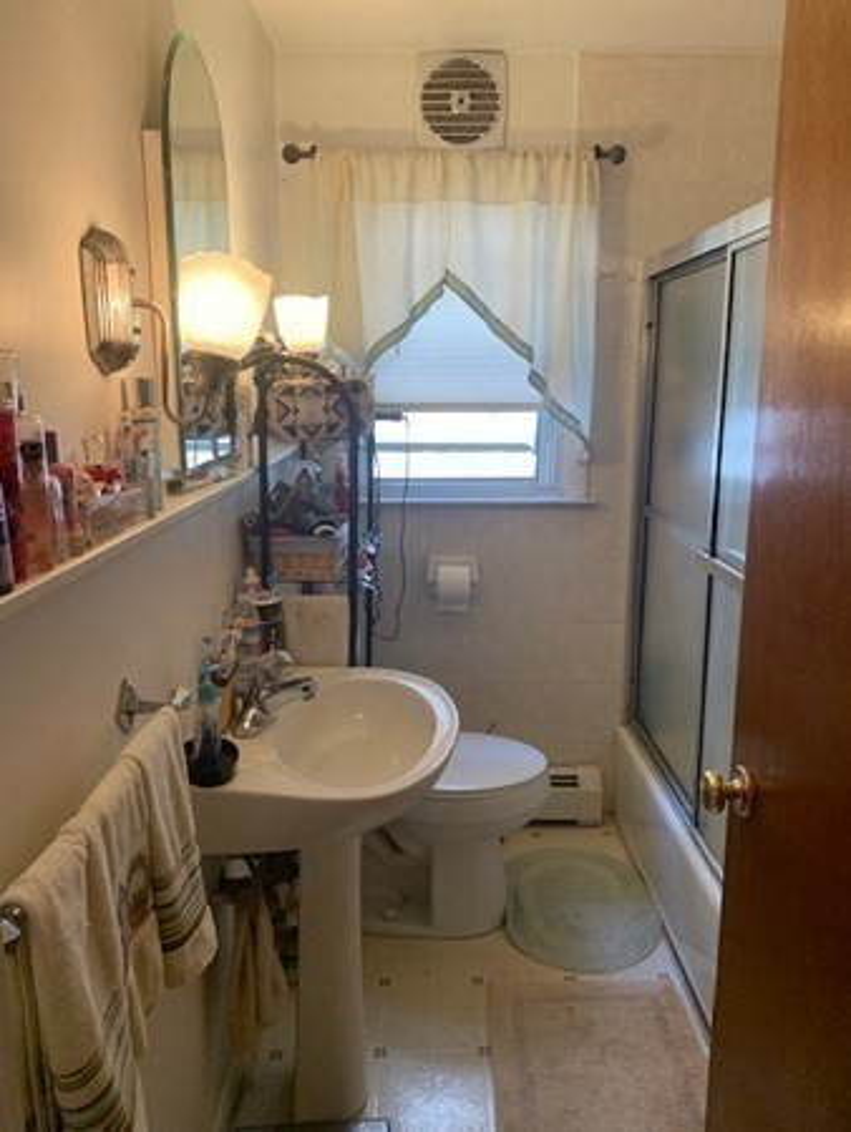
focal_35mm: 26
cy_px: 566
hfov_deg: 53.1
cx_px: 426
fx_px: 851
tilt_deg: -11.3
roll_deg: +0.3
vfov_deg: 67.3
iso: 64
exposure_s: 1/60
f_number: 1.8
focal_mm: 4.25
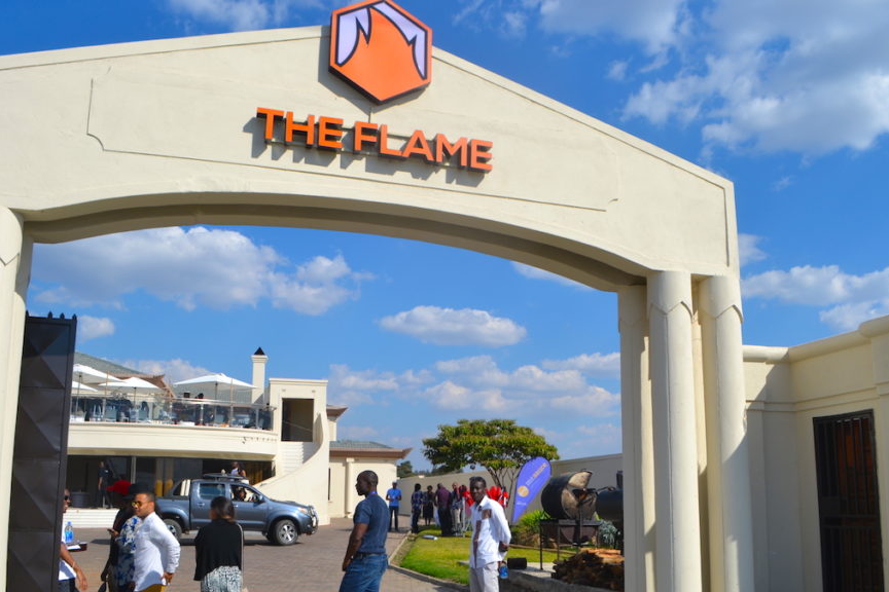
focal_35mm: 32
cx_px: 460
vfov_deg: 41.0
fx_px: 790
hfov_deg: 58.7
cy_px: 343
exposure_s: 1/320
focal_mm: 18
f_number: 8
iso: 100
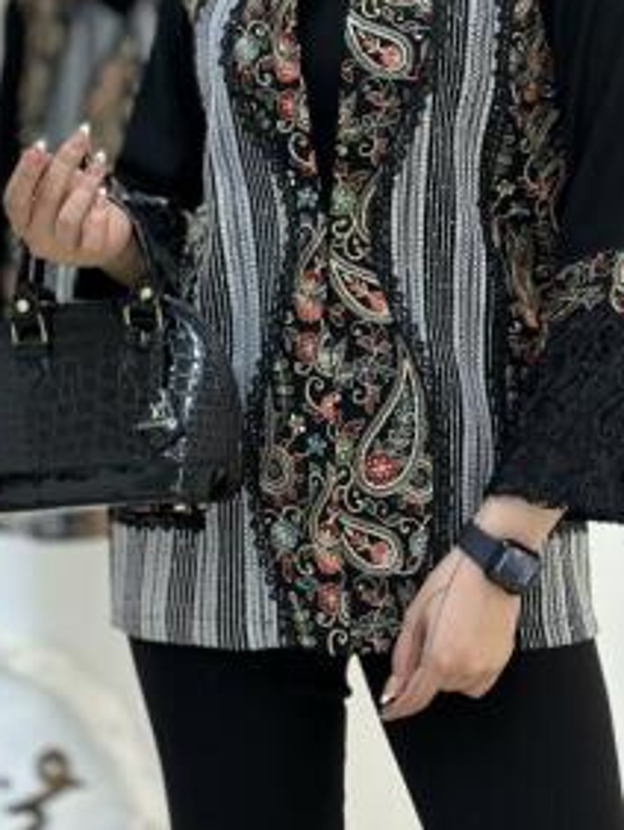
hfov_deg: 14.5
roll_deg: -0.8
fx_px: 2448
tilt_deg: +1.6
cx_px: 200
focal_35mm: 102
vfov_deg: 18.8
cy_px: 24
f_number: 1.78
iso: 80
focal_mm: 6.86
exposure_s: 1/177
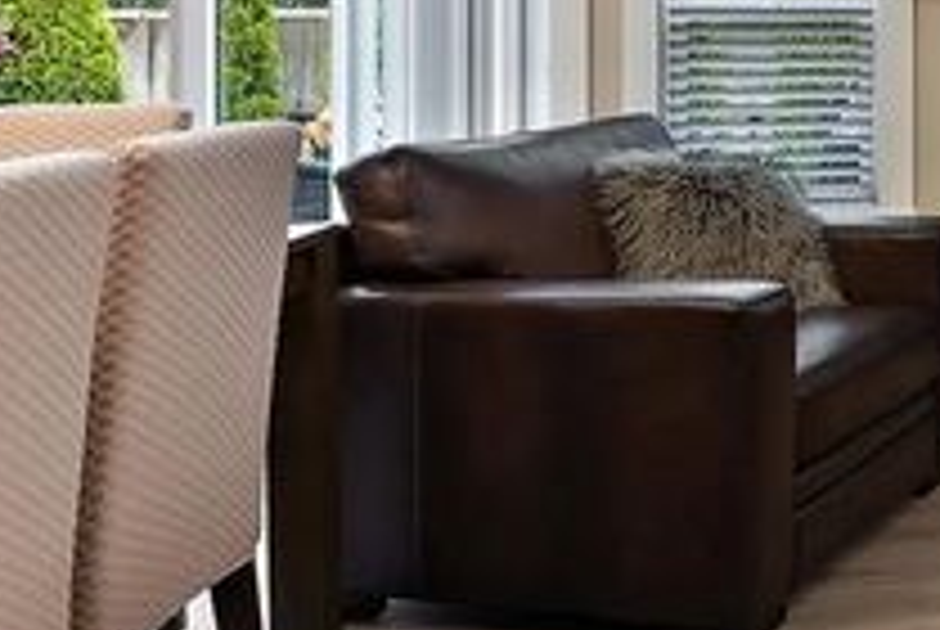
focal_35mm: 52
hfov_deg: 30.2
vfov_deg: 25.4
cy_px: 79
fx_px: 1360
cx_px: 1223
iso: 640
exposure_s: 1/4
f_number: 9
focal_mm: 17
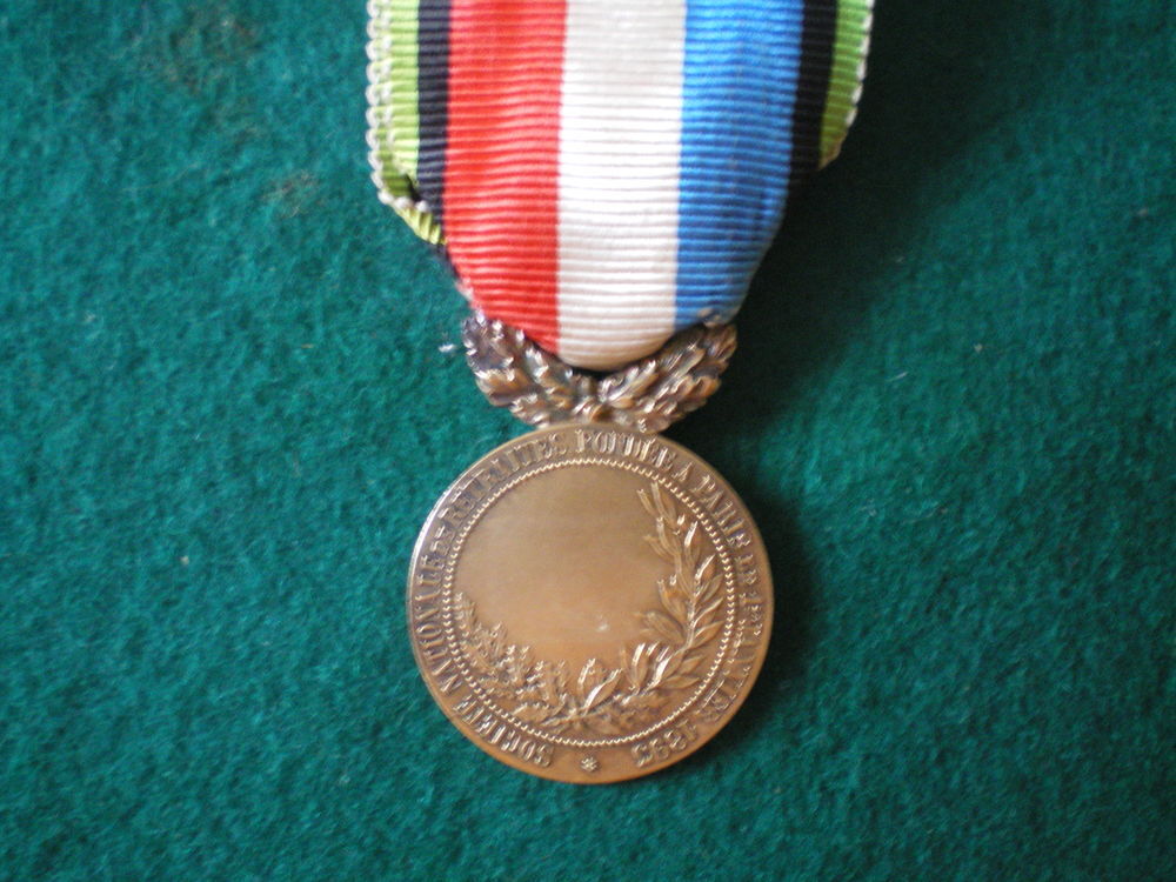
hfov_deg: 49.0
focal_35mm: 38
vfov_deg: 37.7
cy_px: 441
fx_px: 1291
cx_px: 588
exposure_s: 1/8
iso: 400
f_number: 3.1
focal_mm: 6.3
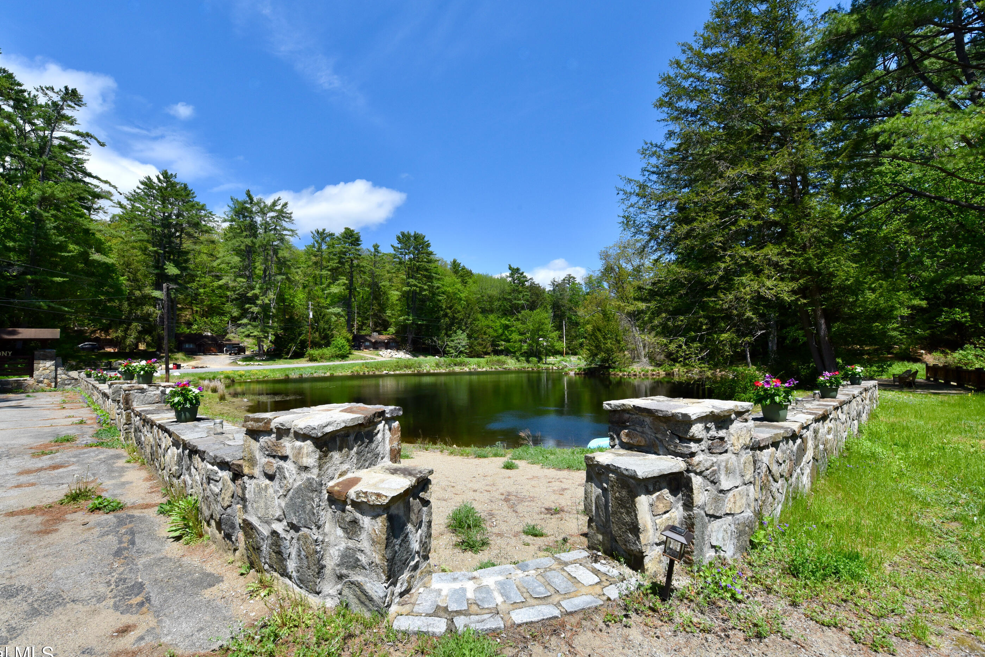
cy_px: 334
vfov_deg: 77.3
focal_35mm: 15
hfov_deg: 100.4
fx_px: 410
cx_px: 477
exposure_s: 1/800
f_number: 14
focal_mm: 14
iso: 800
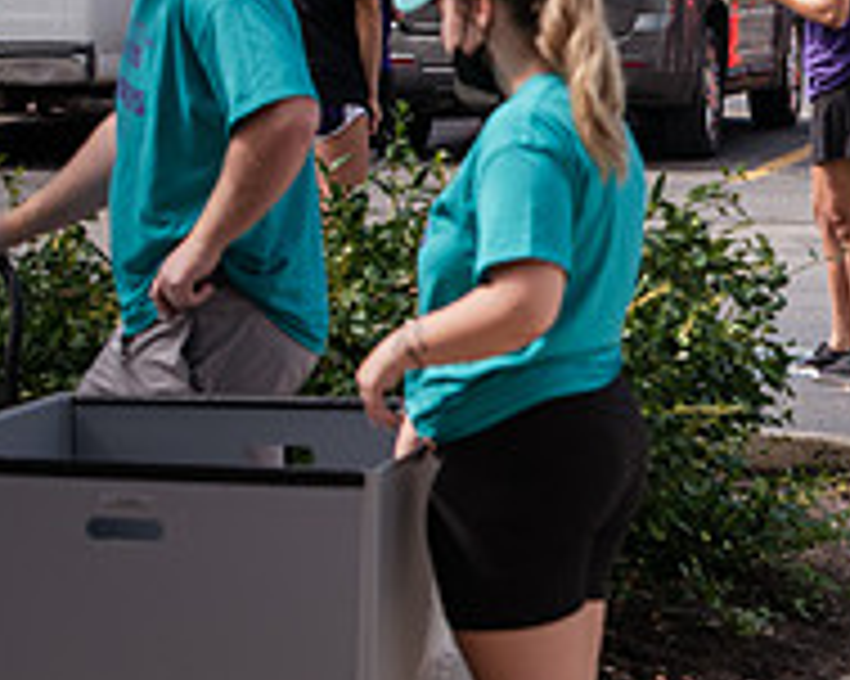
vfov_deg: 6.5
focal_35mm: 236
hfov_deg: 8.1
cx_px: 1174
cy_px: 173
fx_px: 5934
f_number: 5
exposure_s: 1/400
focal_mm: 82
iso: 125
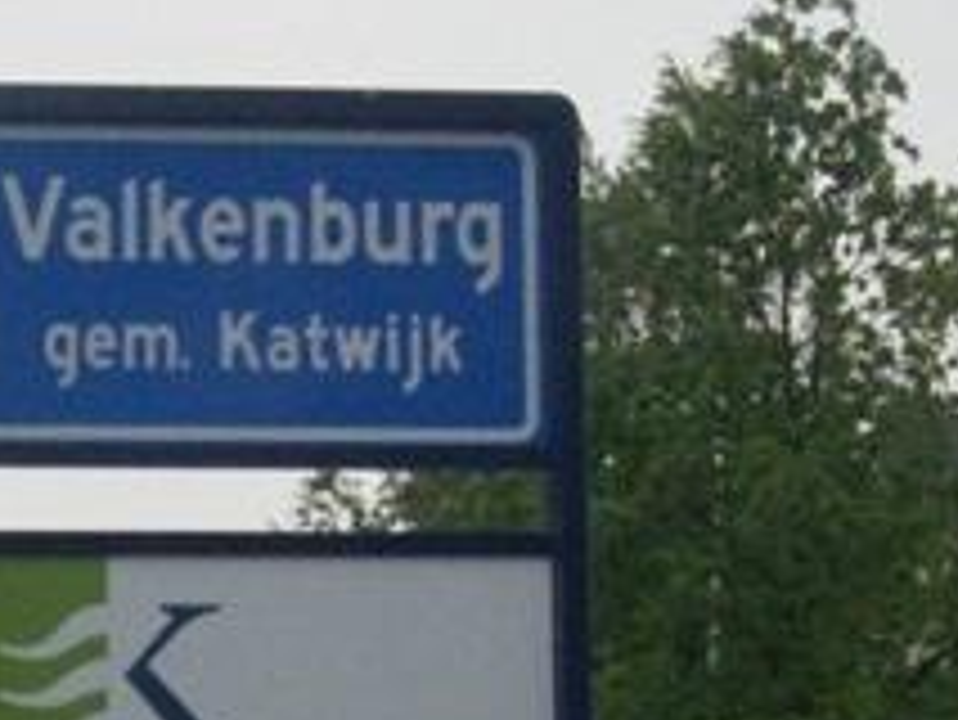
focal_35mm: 114
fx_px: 3157
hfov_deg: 16.1
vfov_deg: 12.9
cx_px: -373
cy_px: 670
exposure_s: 1/60
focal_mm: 7.9
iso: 400
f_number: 2.8
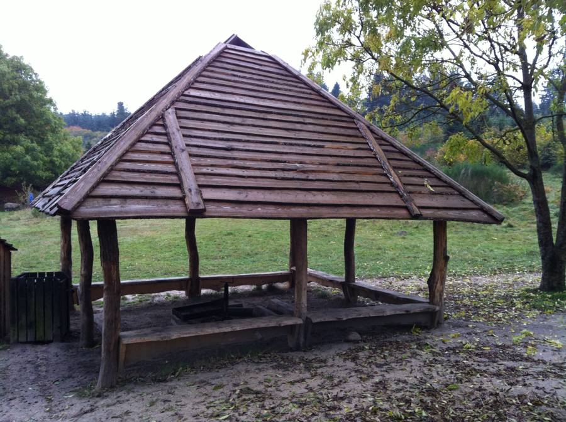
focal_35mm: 35
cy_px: 211
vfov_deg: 40.6
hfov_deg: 52.7
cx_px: 283
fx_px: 571
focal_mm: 3.85
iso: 125
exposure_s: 1/120
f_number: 2.8
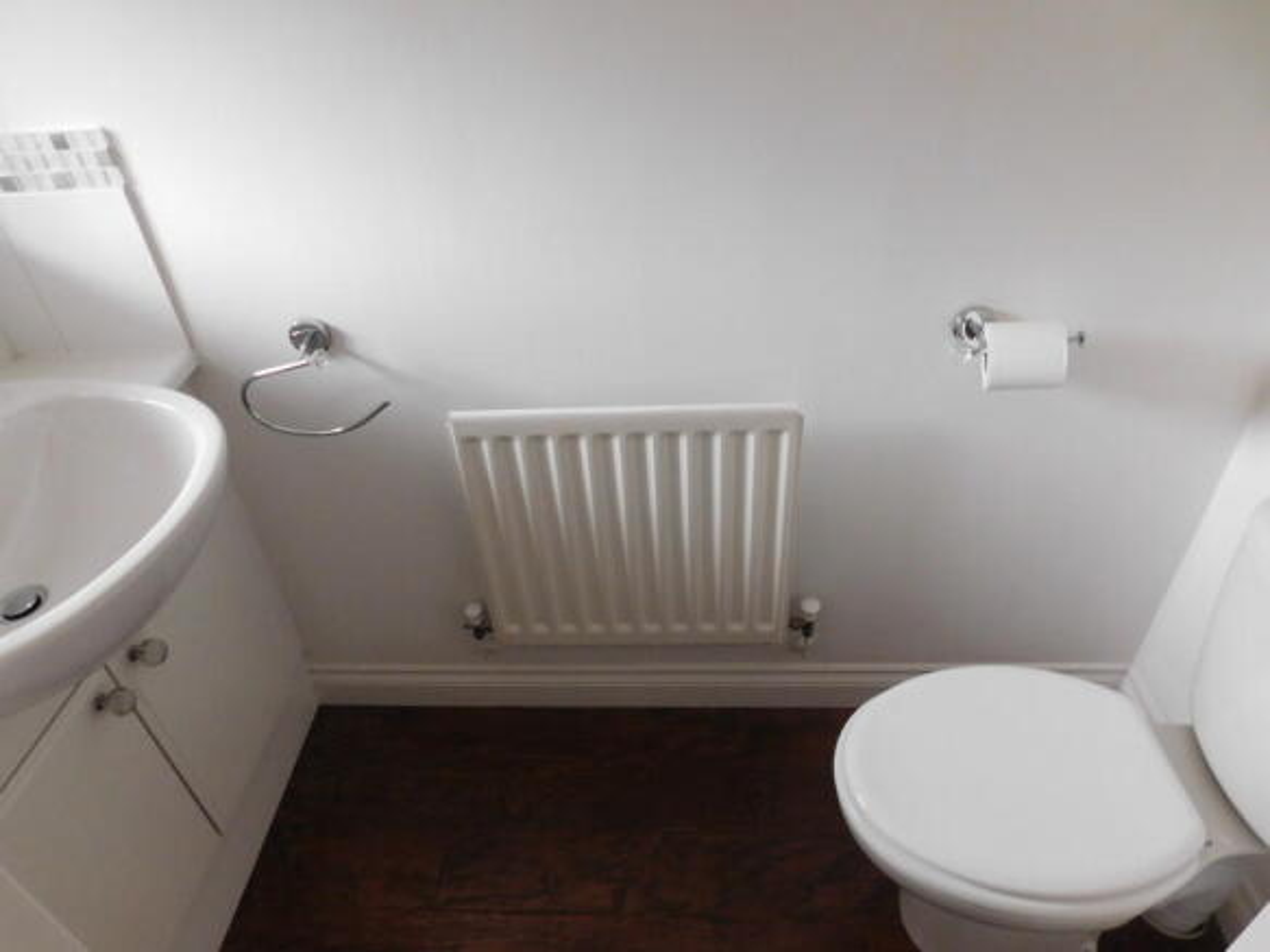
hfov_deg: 73.9
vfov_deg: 58.9
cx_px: 635
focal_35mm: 23
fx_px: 844
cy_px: 476
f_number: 3
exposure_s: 1/8
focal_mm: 4
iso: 400
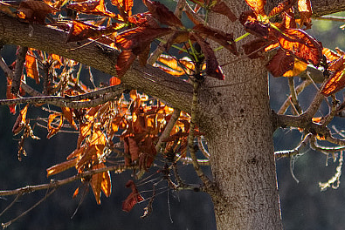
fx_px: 2915
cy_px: 284
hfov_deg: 6.6
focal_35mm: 304
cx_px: 620
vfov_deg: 4.5
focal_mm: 50
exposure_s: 1/950
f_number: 2
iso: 200
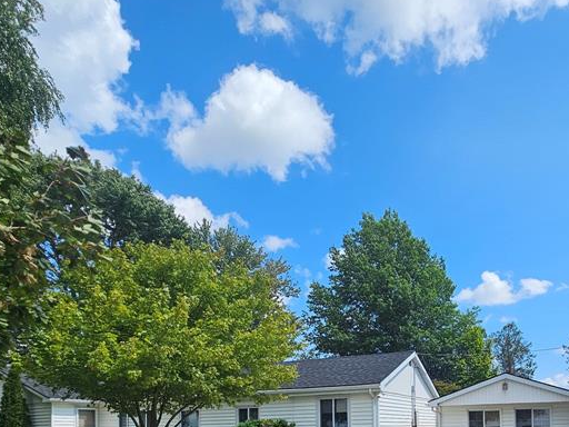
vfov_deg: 45.9
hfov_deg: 65.5
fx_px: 427
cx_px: 380
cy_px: 413
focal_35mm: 26
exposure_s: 1/2537
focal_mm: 2.2
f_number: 2.2
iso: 50
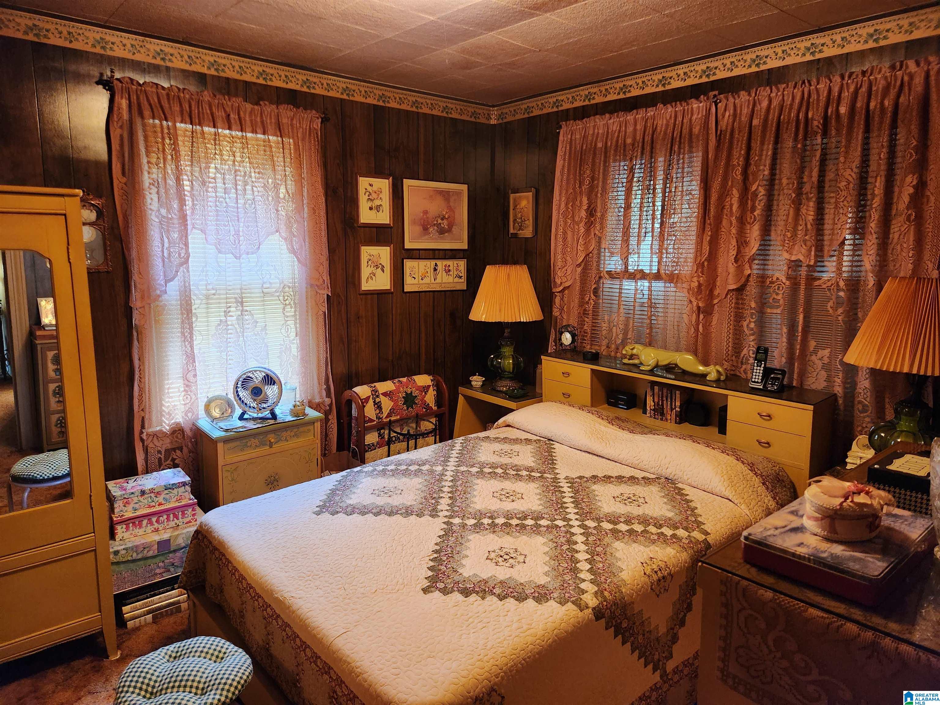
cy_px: 352
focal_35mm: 23
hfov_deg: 73.9
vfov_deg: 58.9
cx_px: 470
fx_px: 625
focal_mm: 5.4
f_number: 1.8
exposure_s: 1/120
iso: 500
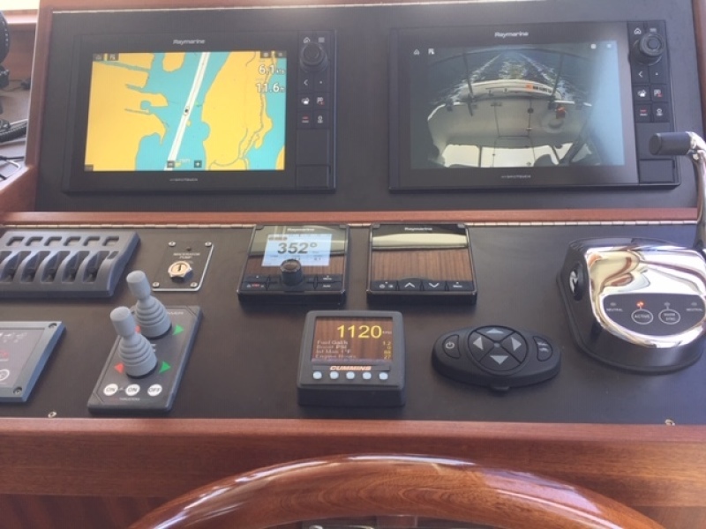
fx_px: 591
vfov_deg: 48.2
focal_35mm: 29
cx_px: 353
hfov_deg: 61.7
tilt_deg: -29.2
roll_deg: -1.8
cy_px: 264
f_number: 2.2
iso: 40
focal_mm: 4.15
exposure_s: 1/60
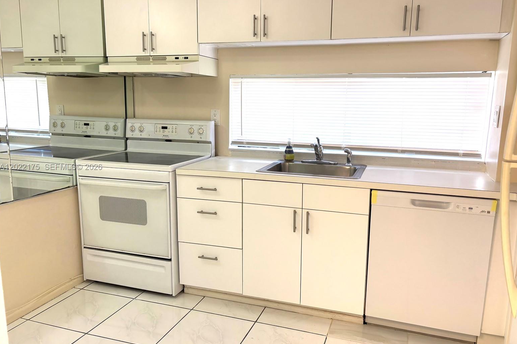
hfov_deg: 65.5
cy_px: 167
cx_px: 265
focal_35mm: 28
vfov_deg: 46.4
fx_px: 402
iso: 50
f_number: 1.6
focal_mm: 5.96
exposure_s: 1/120
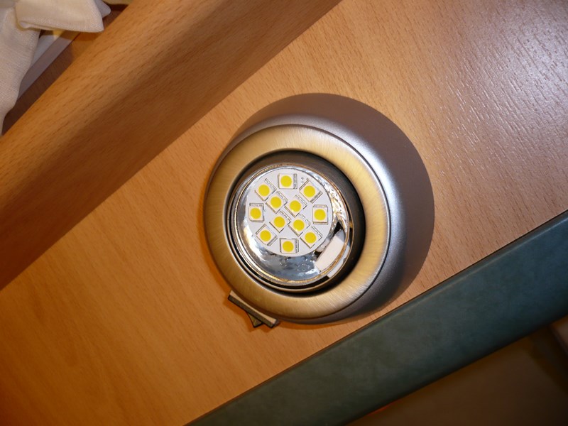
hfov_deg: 52.6
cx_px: 284
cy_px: 213
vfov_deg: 40.7
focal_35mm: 35
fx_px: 574
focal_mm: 5.8
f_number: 2.8
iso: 100
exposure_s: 1/30
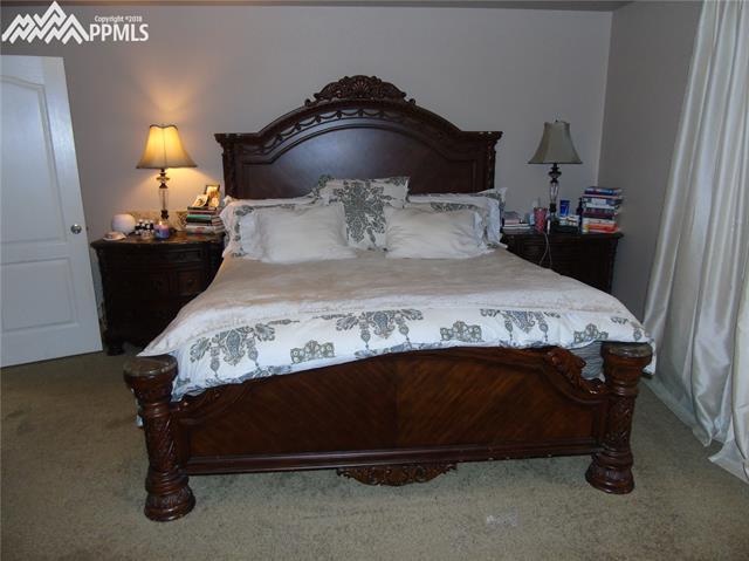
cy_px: 280
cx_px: 374
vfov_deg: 54.8
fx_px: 541
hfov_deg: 69.4
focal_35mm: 25
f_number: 3.4
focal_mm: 4.4
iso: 200
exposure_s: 1/30
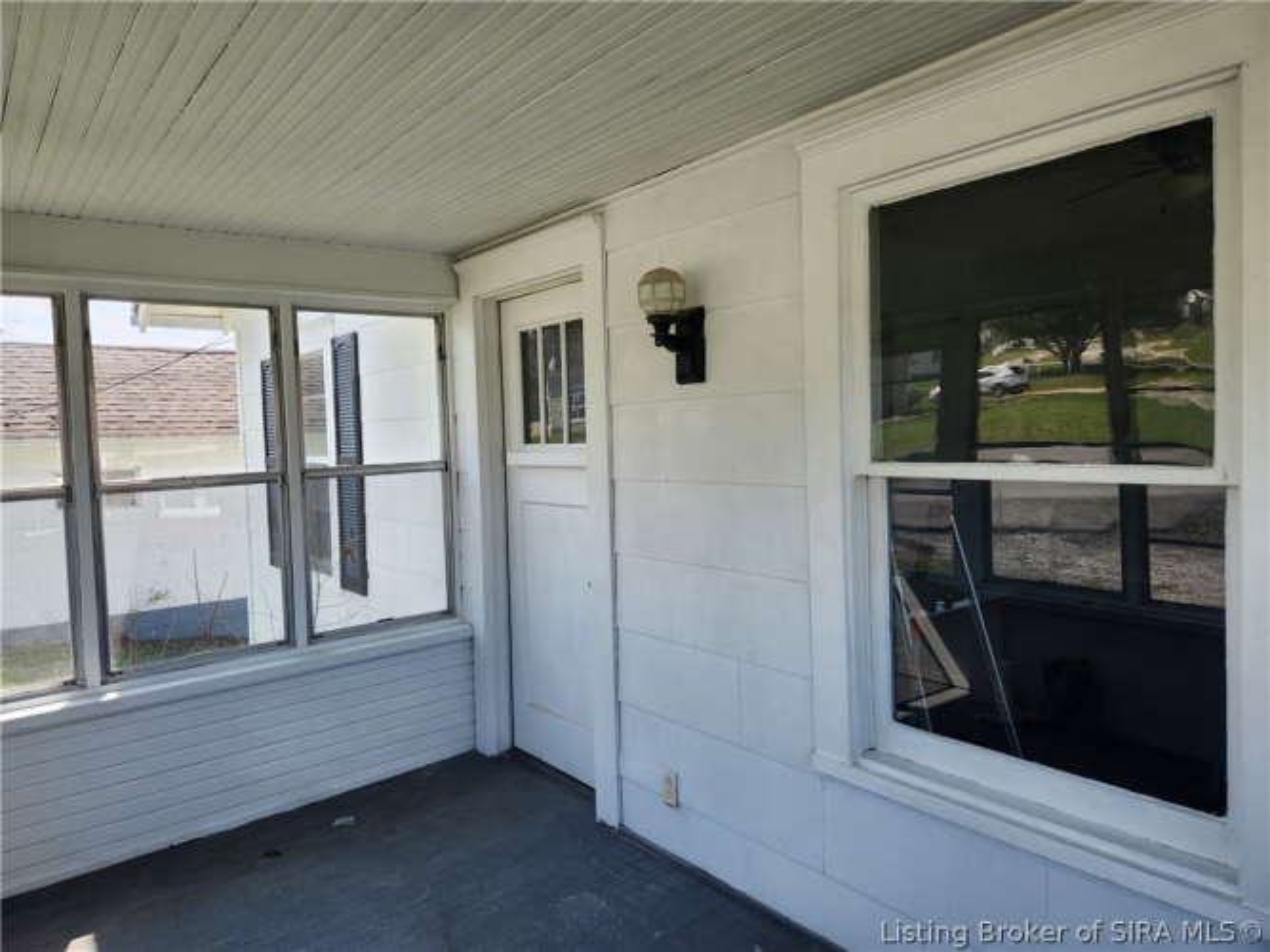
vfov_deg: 58.9
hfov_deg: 73.9
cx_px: 635
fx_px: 844
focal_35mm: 23
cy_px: 476
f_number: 1.8
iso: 20
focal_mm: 5.4
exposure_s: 1/332
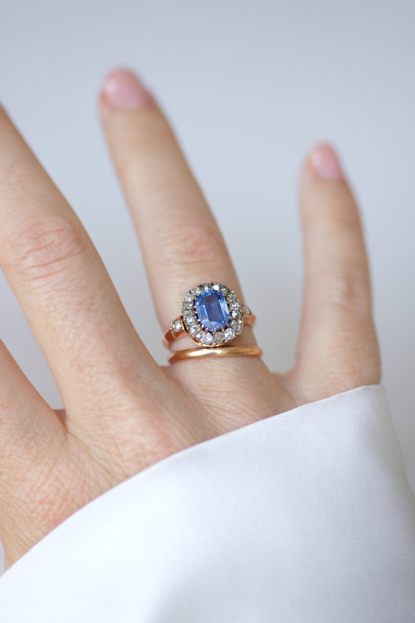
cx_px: 206
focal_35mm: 106
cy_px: 310
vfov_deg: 19.3
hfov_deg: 12.9
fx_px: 1834
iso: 200
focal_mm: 70
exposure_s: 1/125
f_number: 2.8
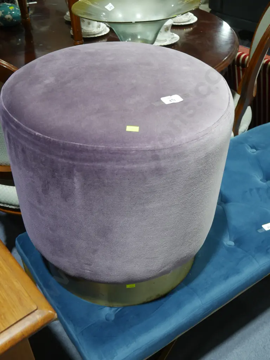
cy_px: 180
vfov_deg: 49.0
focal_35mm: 38
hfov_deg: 37.7
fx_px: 395
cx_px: 135
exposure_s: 1/60
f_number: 4.1
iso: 500
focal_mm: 19
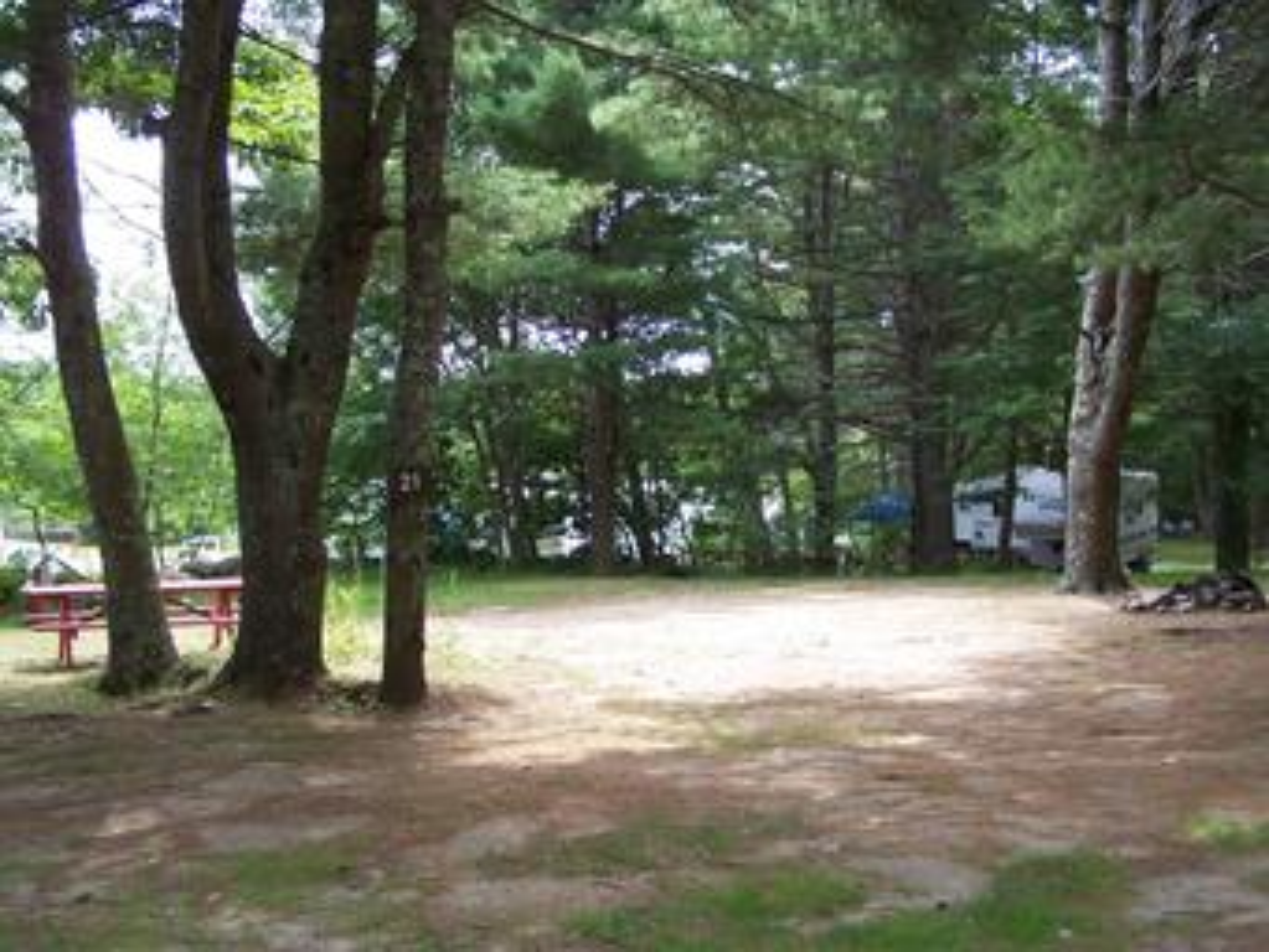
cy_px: 476
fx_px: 1577
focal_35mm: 43
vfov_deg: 33.6
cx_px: 634
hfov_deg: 43.8
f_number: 2.9
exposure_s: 1/125
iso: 80
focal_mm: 7.1
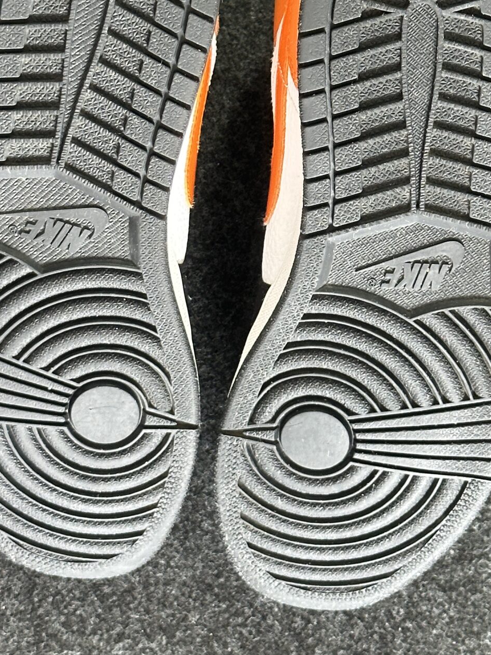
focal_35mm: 98
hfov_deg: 15.1
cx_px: 241
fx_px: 1854
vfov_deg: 20.0
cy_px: 225
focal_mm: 6.86
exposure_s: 1/33
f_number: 1.78
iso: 320
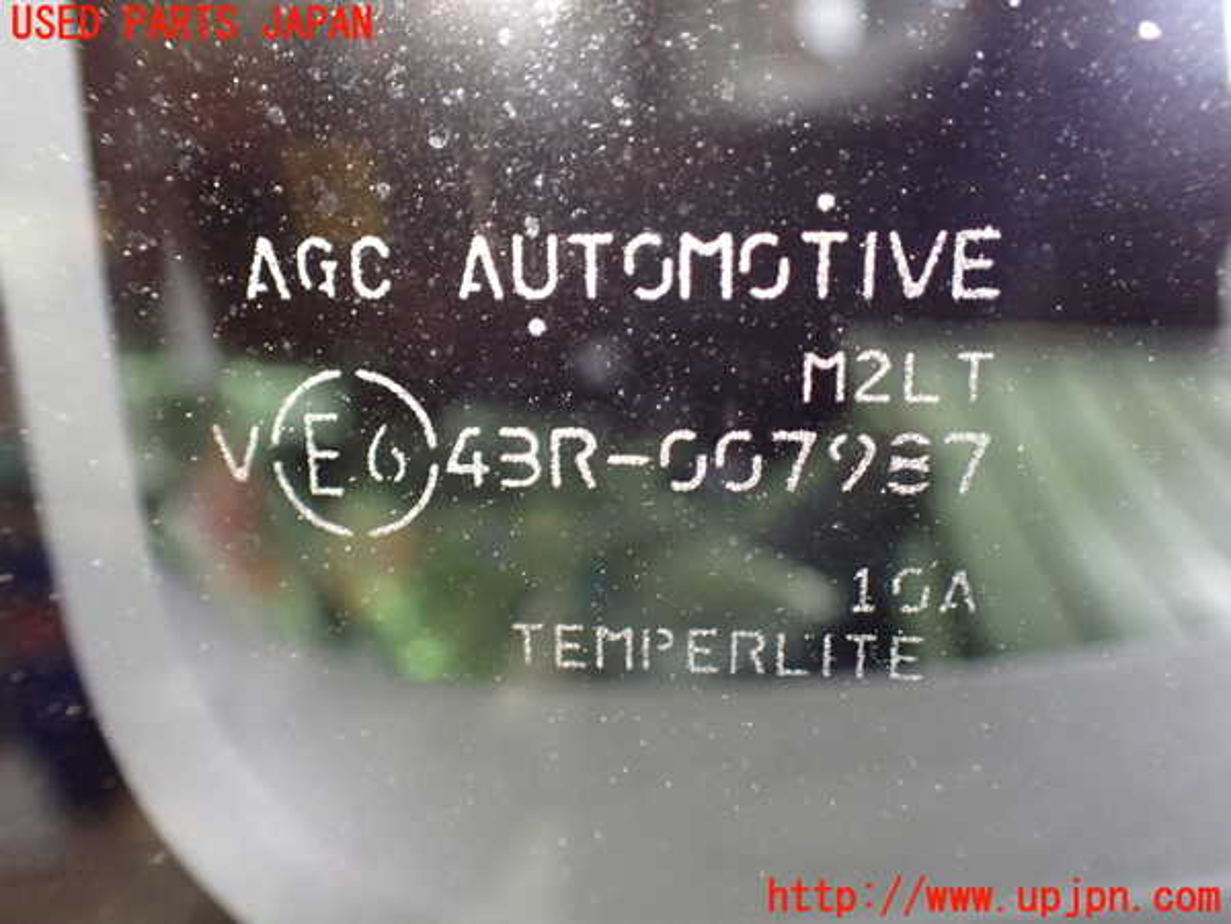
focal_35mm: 30
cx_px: 616
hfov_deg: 60.0
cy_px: 462
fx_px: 1067
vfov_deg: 46.8
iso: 800
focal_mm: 5.4
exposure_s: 1/30
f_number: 2.3
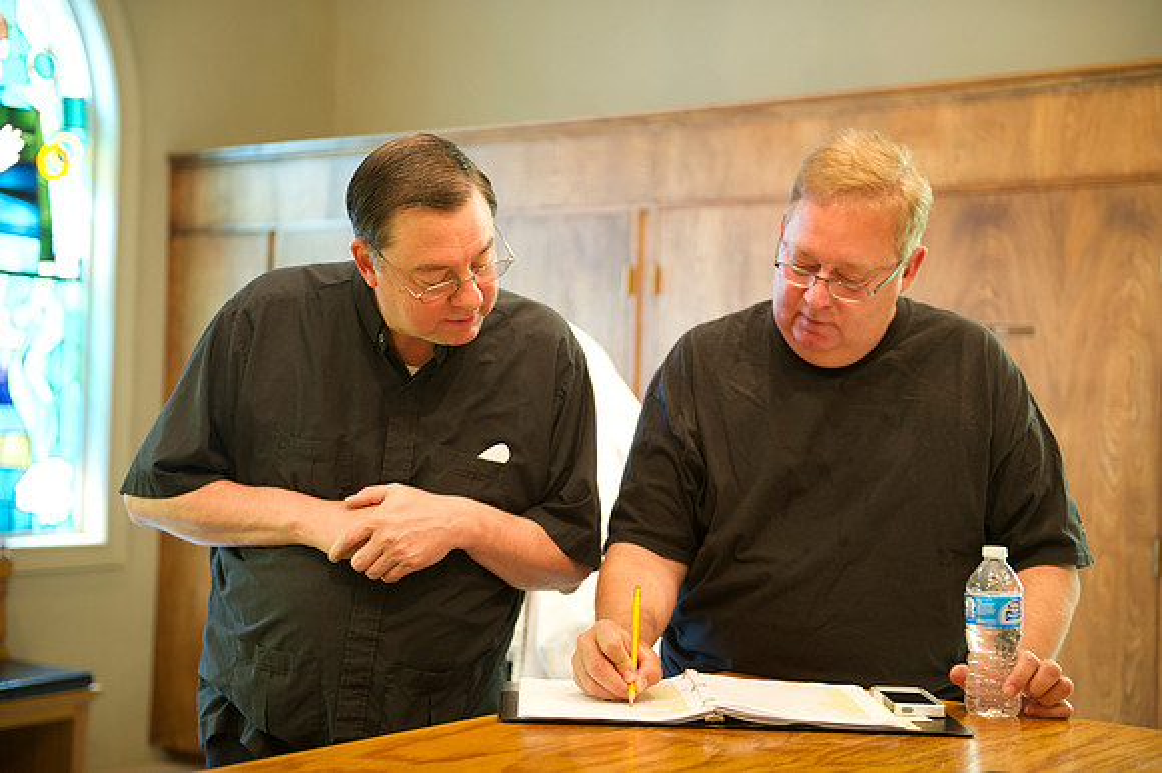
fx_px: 1774
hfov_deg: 36.3
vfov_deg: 24.6
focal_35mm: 55
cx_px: 581
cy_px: 386
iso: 1600
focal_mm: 55
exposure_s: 1/15
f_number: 2.8
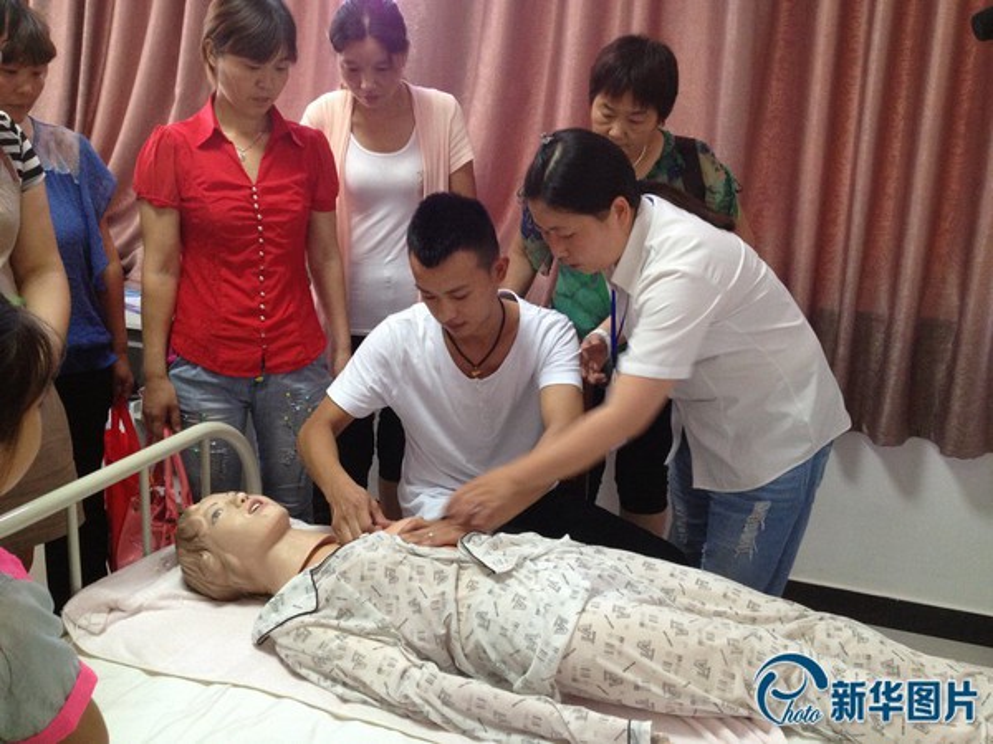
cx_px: 496
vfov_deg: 40.7
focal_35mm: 35
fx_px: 1004
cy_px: 372
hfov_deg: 52.6
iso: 200
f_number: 2.4
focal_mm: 4.28
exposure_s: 1/20
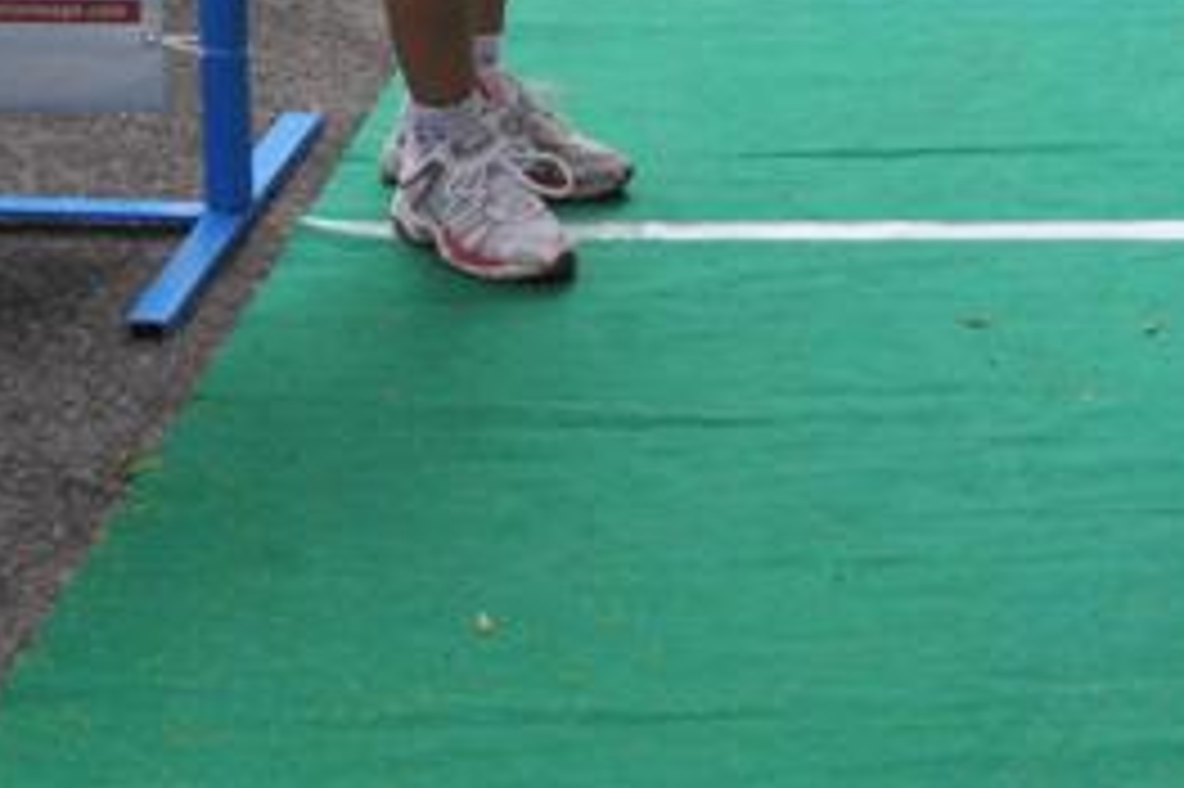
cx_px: 1315
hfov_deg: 14.3
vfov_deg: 9.2
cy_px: -734
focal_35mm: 140
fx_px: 4601
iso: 640
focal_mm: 24
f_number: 14
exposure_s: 1/250
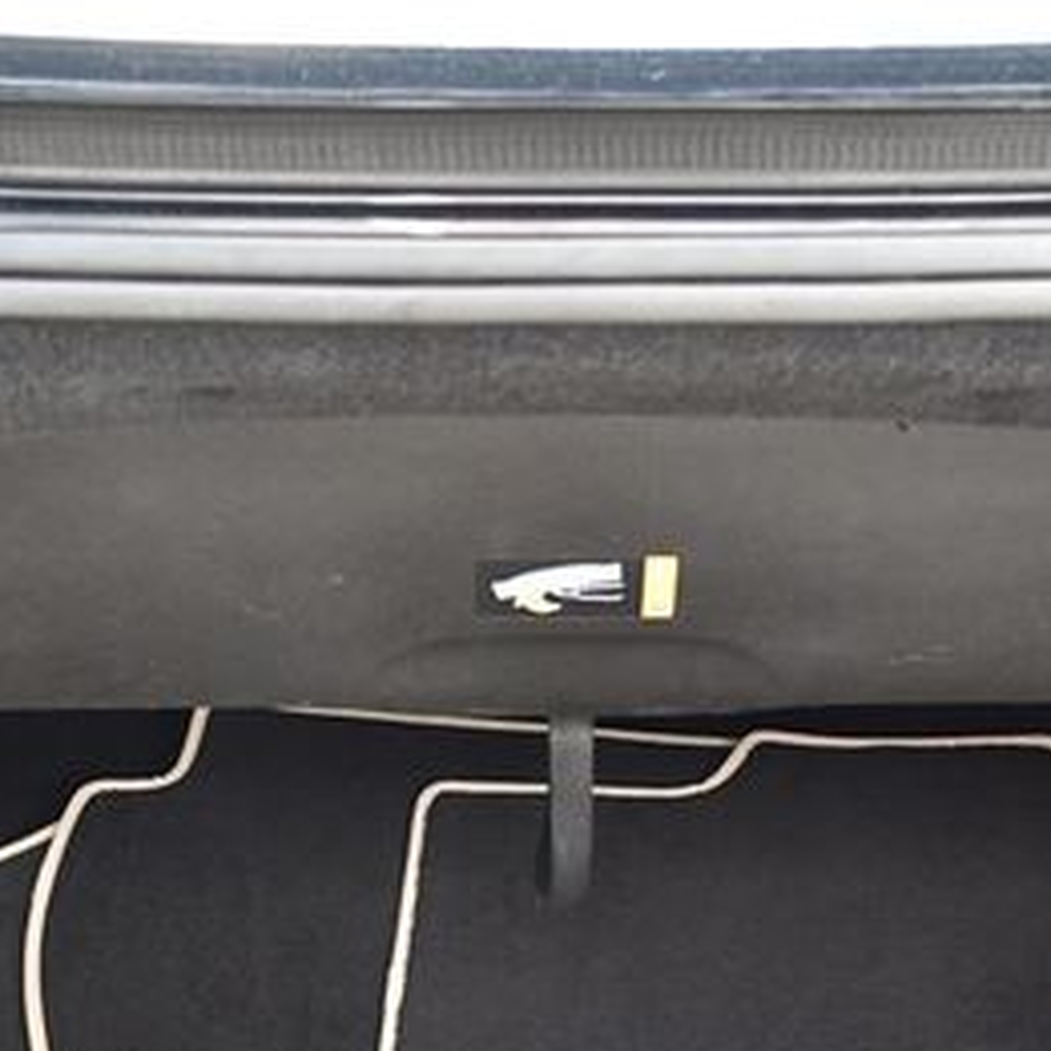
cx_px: 536
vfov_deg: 22.7
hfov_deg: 23.1
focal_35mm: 75
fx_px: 2576
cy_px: 846
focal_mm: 18
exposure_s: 1/125
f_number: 3.5
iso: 1250
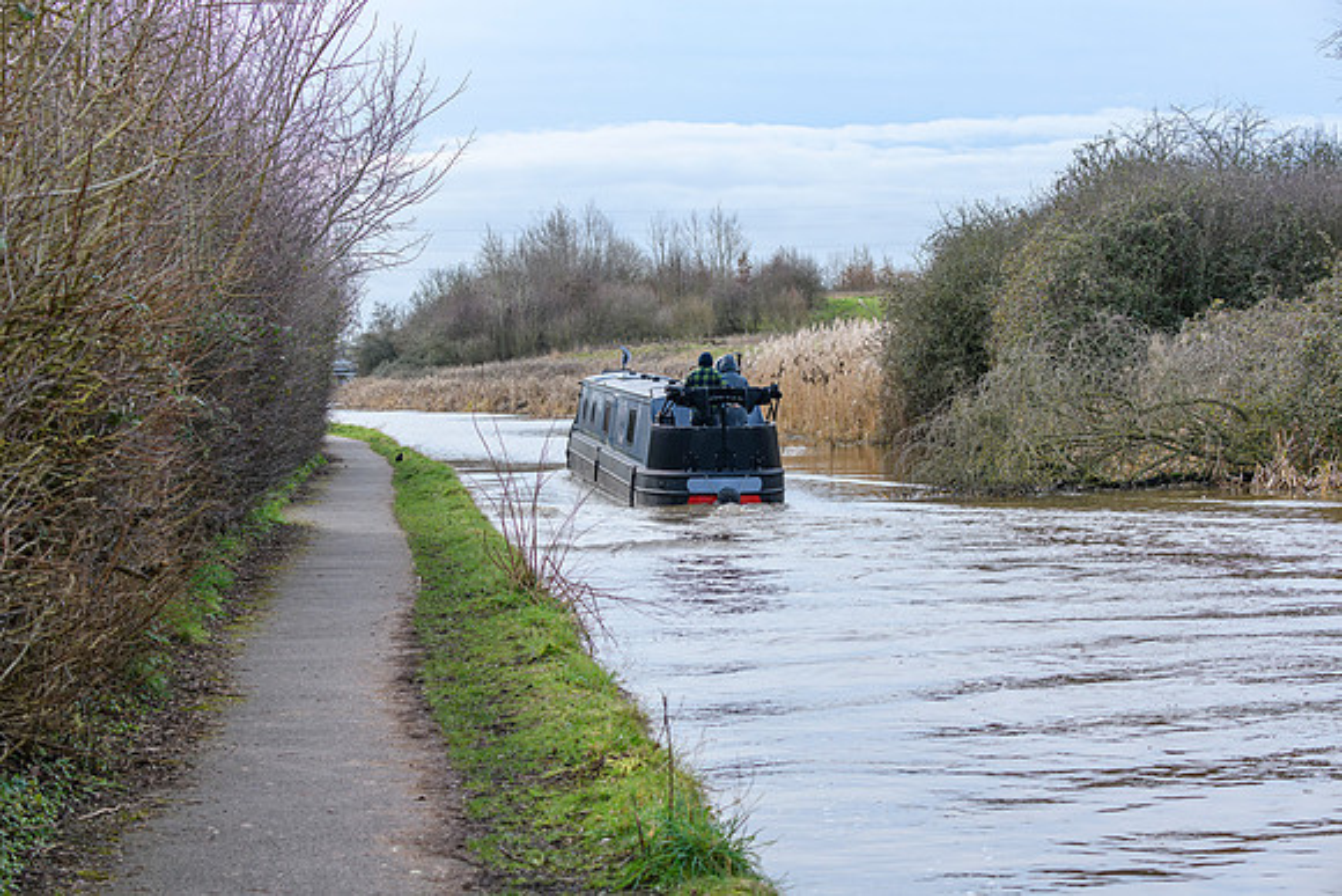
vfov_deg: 17.1
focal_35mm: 80
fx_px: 2983
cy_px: 448
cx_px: 671
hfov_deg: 25.4
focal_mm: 80
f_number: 8
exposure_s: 1/1600
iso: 1600
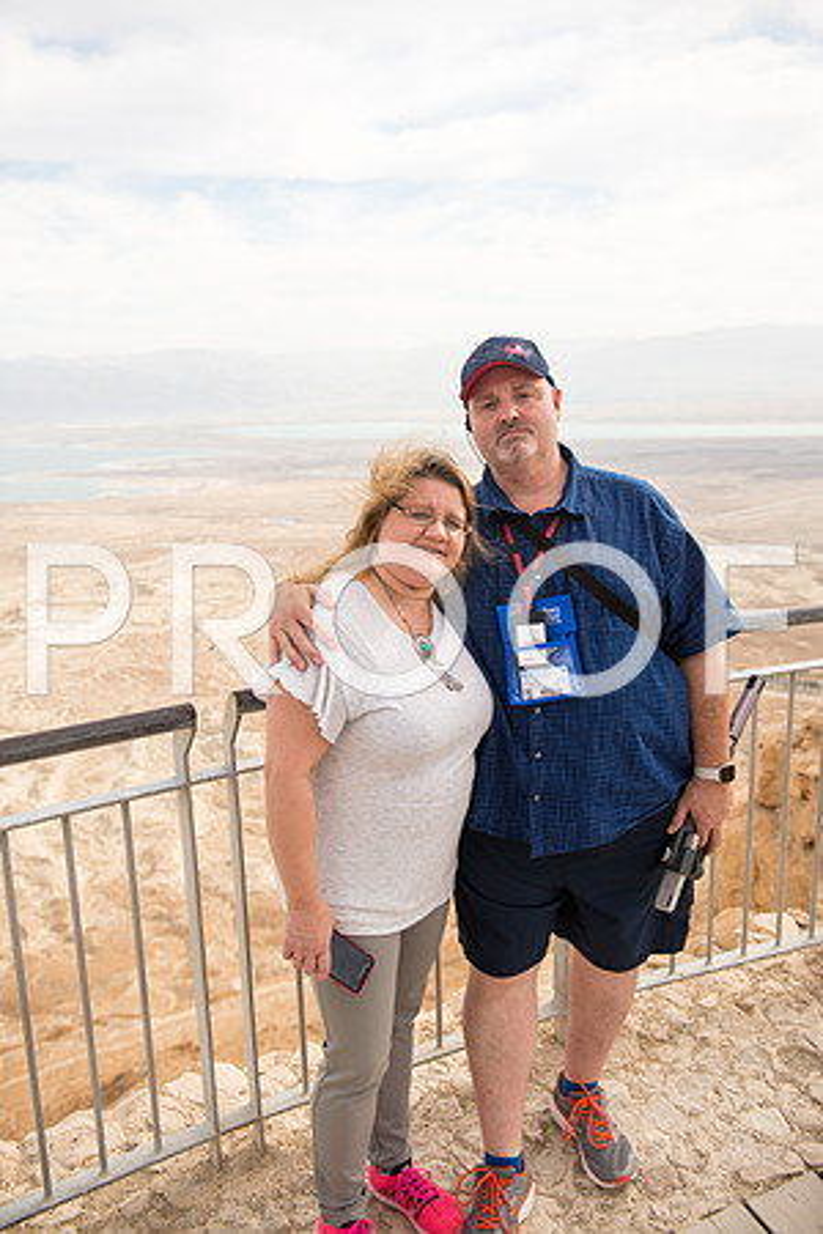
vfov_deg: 60.3
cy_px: 617
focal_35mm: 31
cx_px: 412
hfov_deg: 42.3
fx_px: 1063
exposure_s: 1/2500
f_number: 2.8
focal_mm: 31
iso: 200
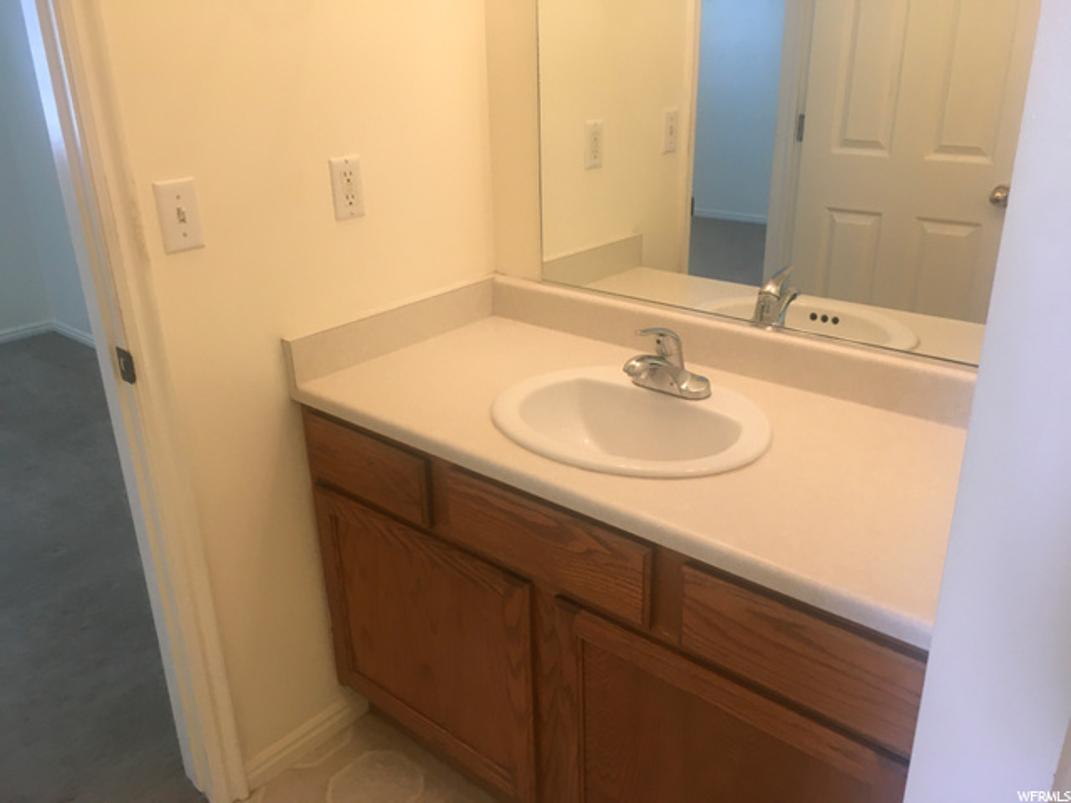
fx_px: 897
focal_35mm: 29
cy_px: 402
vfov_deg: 48.2
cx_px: 536
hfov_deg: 61.7
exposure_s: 1/30
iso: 80
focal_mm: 4.15
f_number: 2.2
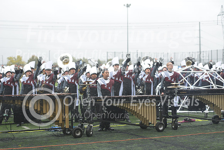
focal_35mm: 70
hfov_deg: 28.8
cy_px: 75
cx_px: 112
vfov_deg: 19.5
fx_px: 436
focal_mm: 70
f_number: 2.8
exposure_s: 1/1000
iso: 1250
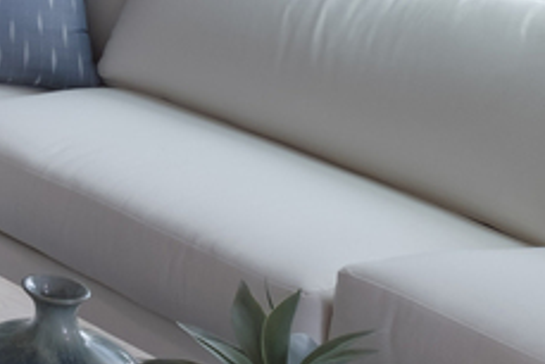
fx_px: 1394
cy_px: -326
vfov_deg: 13.2
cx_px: -550
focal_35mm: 92
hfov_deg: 16.6
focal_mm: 8.4
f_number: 5.6
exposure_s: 1/8
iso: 200
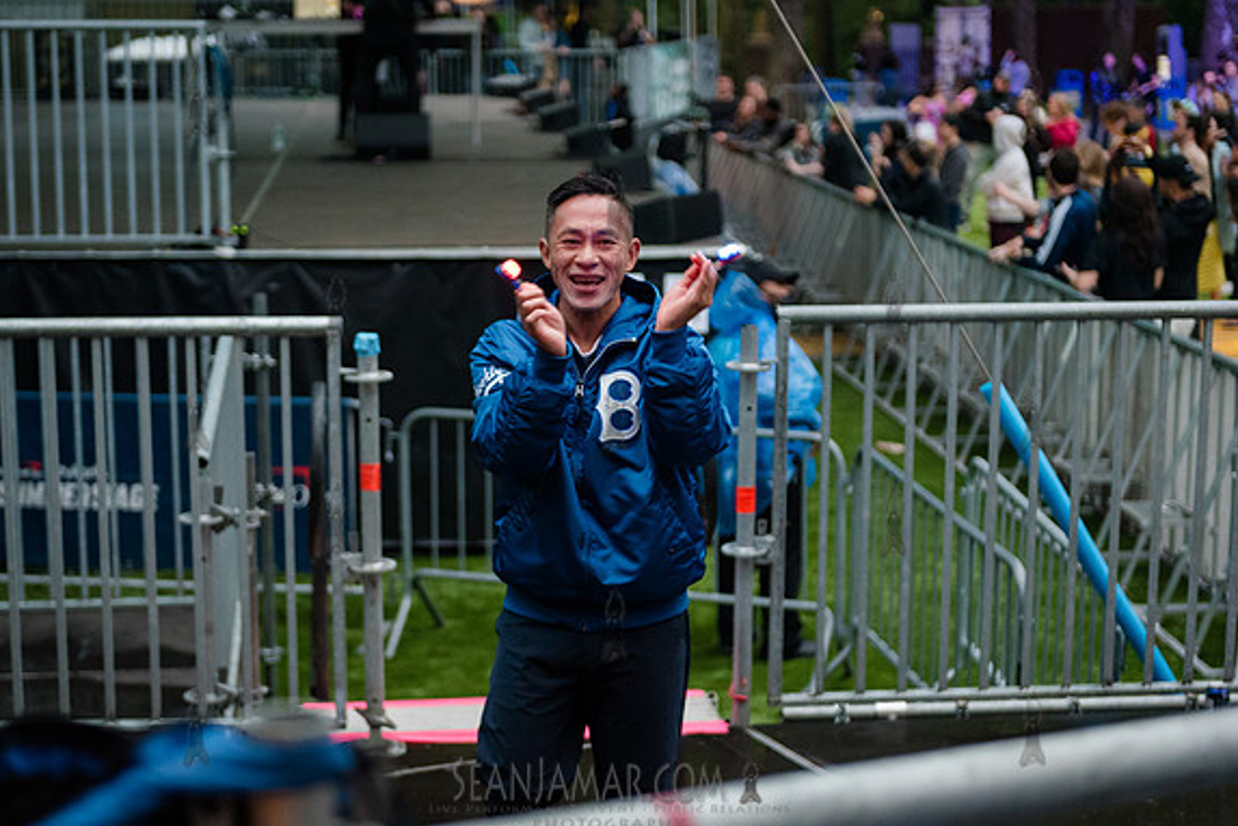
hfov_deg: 29.2
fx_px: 2373
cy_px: 406
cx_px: 567
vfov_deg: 19.7
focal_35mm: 69
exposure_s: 1/200
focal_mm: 62
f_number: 2.8
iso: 4000
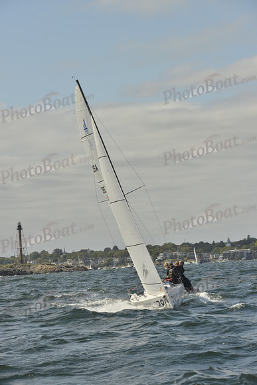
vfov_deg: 16.8
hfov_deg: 11.2
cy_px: 192
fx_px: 1306
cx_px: 128
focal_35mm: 122
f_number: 10
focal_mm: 122
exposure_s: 1/1600
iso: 400
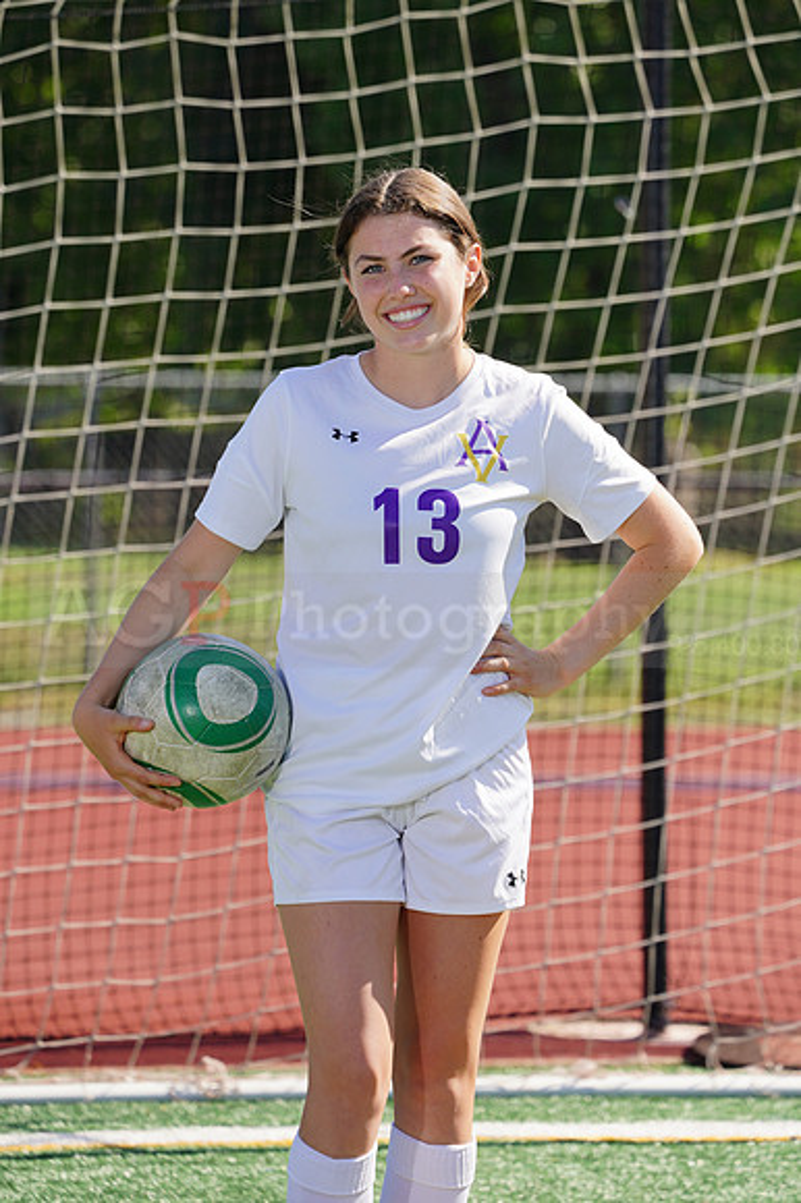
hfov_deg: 4.1
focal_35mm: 333
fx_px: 11126
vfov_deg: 6.2
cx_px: 400
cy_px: 602
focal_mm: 333
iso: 200
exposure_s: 1/250
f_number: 11
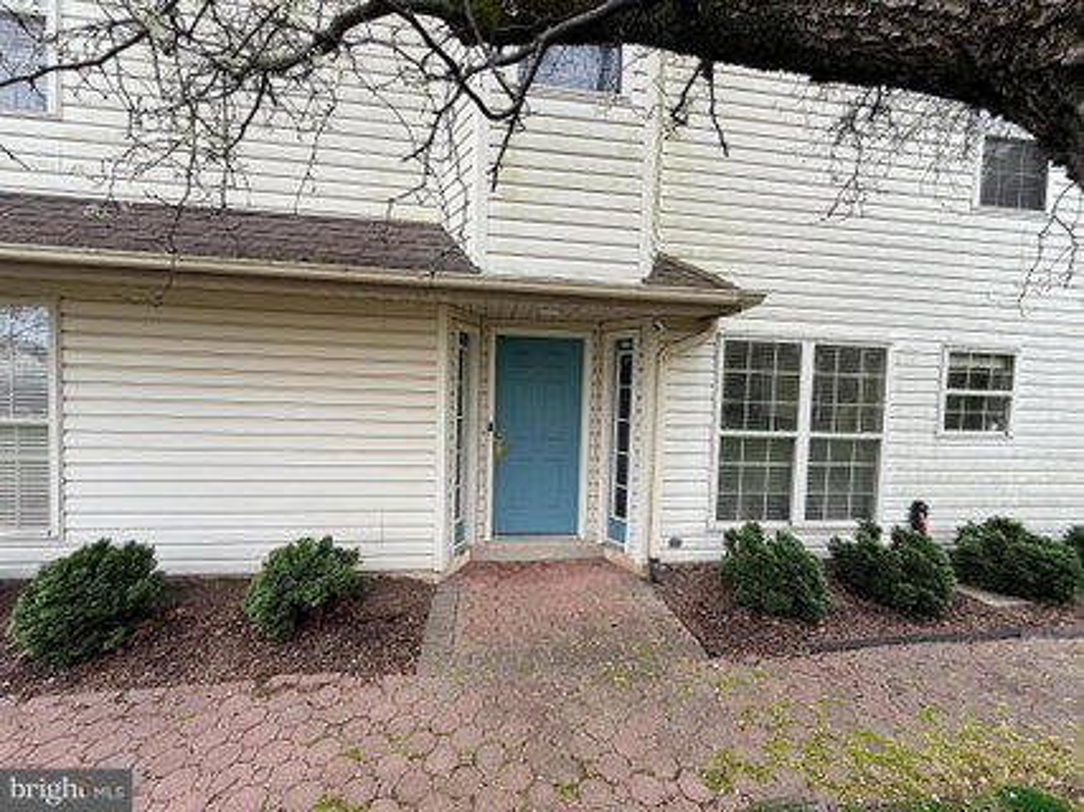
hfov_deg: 102.1
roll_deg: -1.6
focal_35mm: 14
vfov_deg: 85.6
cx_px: 542
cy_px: 406
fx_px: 438
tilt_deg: -1.7
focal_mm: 2.22
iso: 50
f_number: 2.2
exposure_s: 1/99
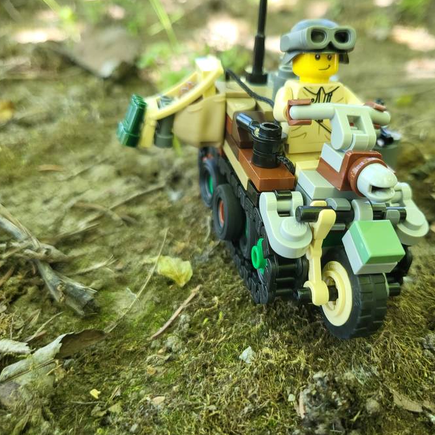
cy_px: 218
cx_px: 263
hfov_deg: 52.1
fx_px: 441
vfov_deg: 52.5
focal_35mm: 31
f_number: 1.8
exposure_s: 1/100
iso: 125
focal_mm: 4.25
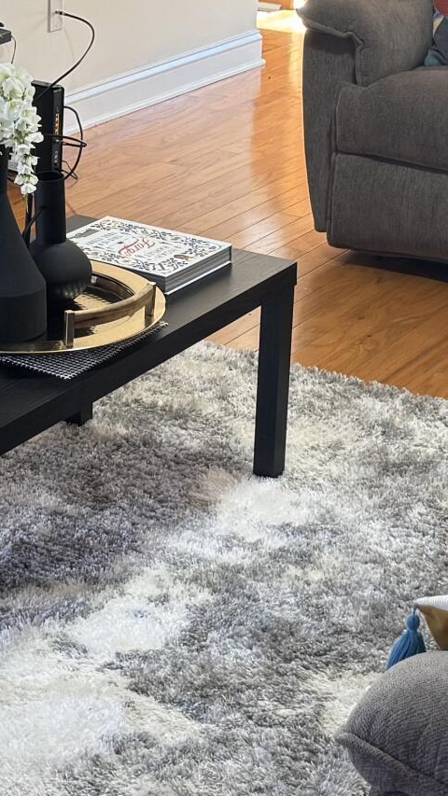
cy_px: 312
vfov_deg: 23.1
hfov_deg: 13.1
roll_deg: -1.5
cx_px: 174
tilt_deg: -20.8
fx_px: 1942
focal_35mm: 92
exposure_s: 1/60
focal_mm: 6.76
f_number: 1.78
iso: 125
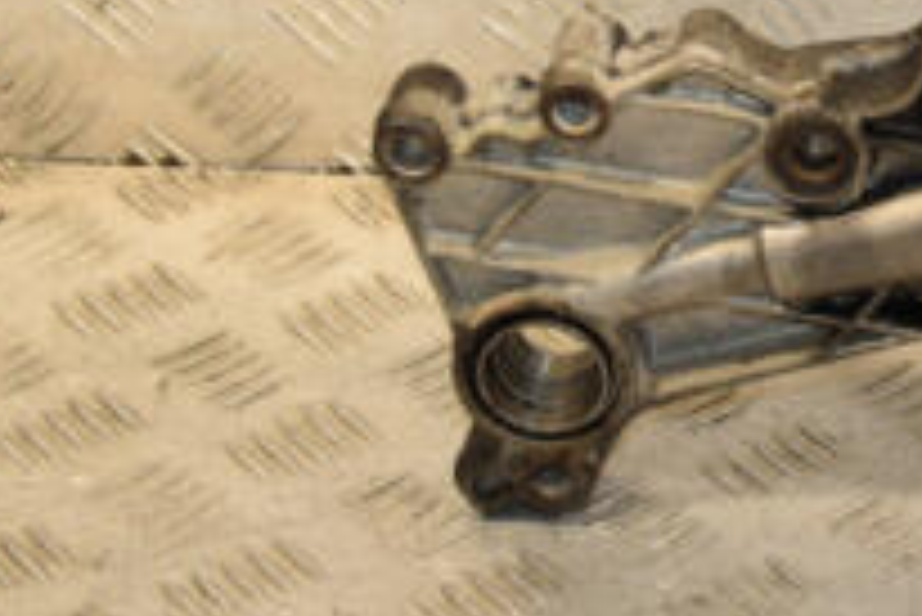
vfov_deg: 8.2
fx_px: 4280
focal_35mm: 167
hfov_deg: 12.1
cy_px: -27
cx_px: 998
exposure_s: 1/200
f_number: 5
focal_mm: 38
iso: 800
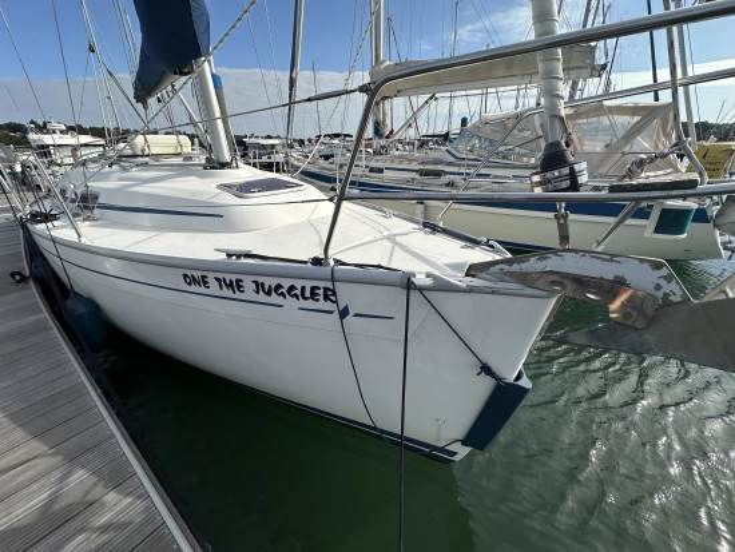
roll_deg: +1.0
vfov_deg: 85.7
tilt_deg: -23.7
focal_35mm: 14
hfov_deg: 102.0
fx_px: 297
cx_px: 368
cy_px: 276
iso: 40
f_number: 2.2
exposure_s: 1/3125
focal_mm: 2.22
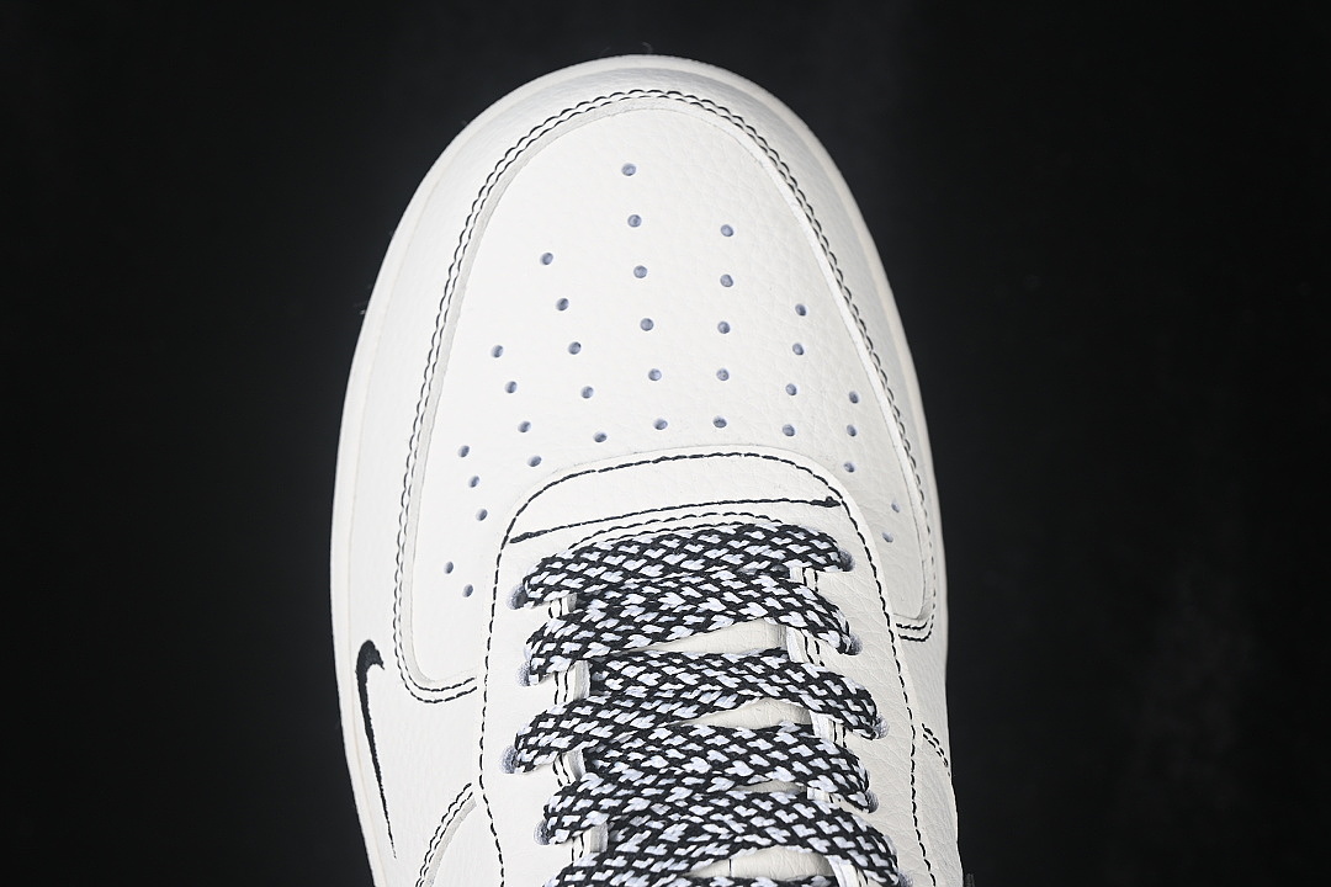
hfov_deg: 27.0
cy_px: 444
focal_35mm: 75
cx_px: 666
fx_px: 2773
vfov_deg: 18.2
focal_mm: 50
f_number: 7.1
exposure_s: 1/80
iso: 160
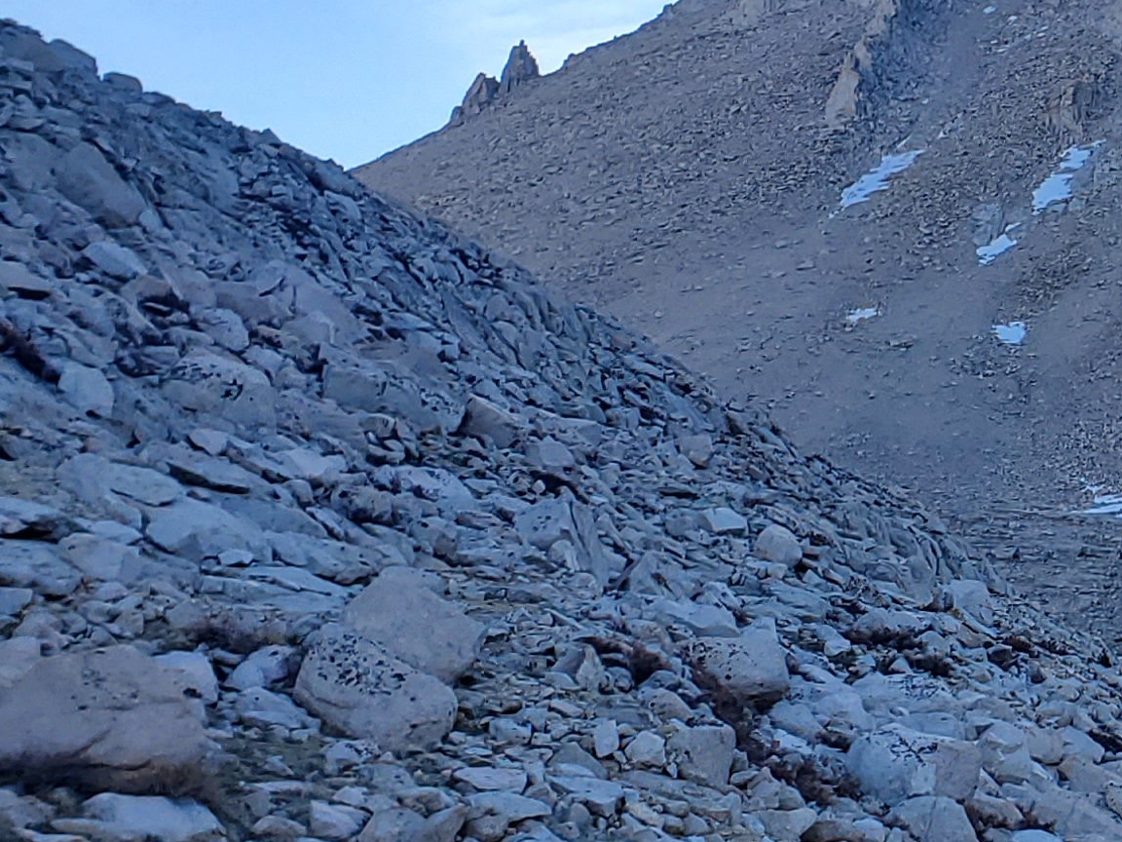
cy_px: 479
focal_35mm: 91
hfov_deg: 19.2
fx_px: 2950
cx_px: 1606
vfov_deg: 16.2
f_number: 2.4
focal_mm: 4.3
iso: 50
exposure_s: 1/645
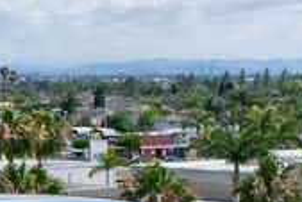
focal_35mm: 182
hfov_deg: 11.3
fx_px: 1528
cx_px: 68
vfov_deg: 7.5
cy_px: 235
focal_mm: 20
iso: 400
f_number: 8
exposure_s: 1/2000
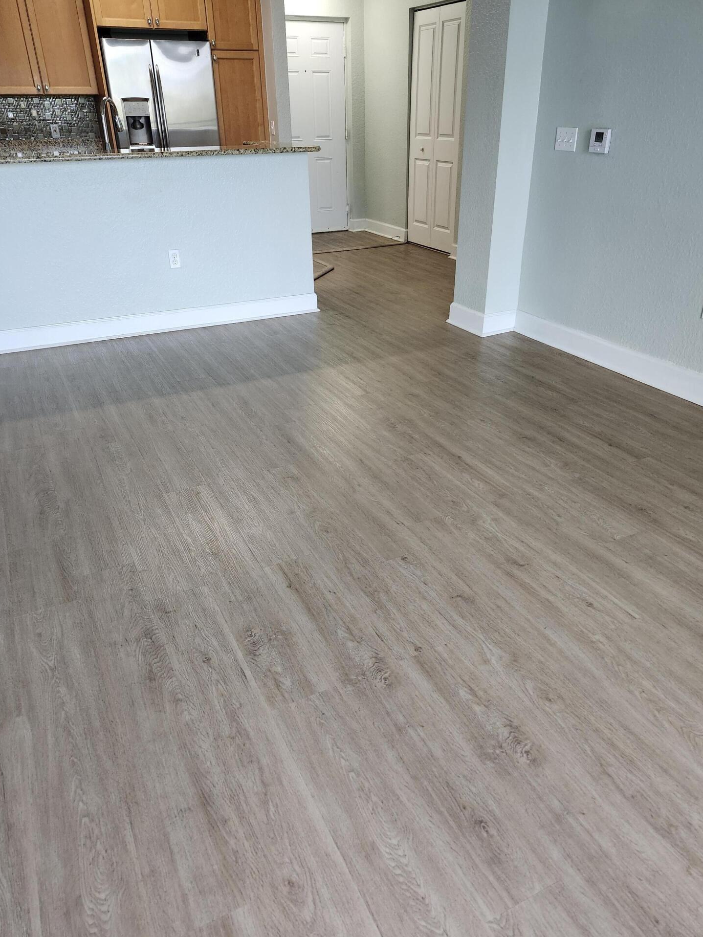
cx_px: 359
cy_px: 480
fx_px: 650
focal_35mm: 24
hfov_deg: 56.8
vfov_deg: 71.6
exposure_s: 1/120
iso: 400
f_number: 1.8
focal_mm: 5.54
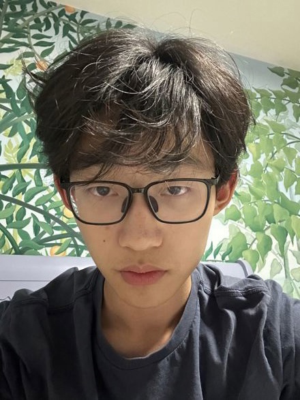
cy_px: 200
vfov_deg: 60.0
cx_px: 150
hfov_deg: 46.8
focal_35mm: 30
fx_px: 347
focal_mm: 2.69
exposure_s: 1/27
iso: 640
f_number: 1.9
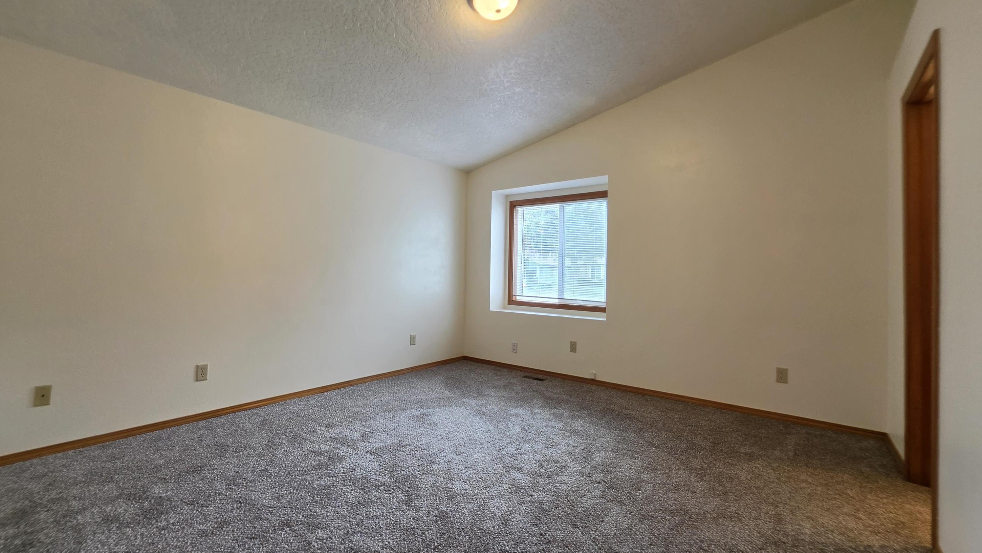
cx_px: 475
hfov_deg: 103.0
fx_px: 391
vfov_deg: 70.5
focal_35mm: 15
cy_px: 269
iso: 125
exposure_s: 1/120
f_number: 1.9
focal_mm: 2.2
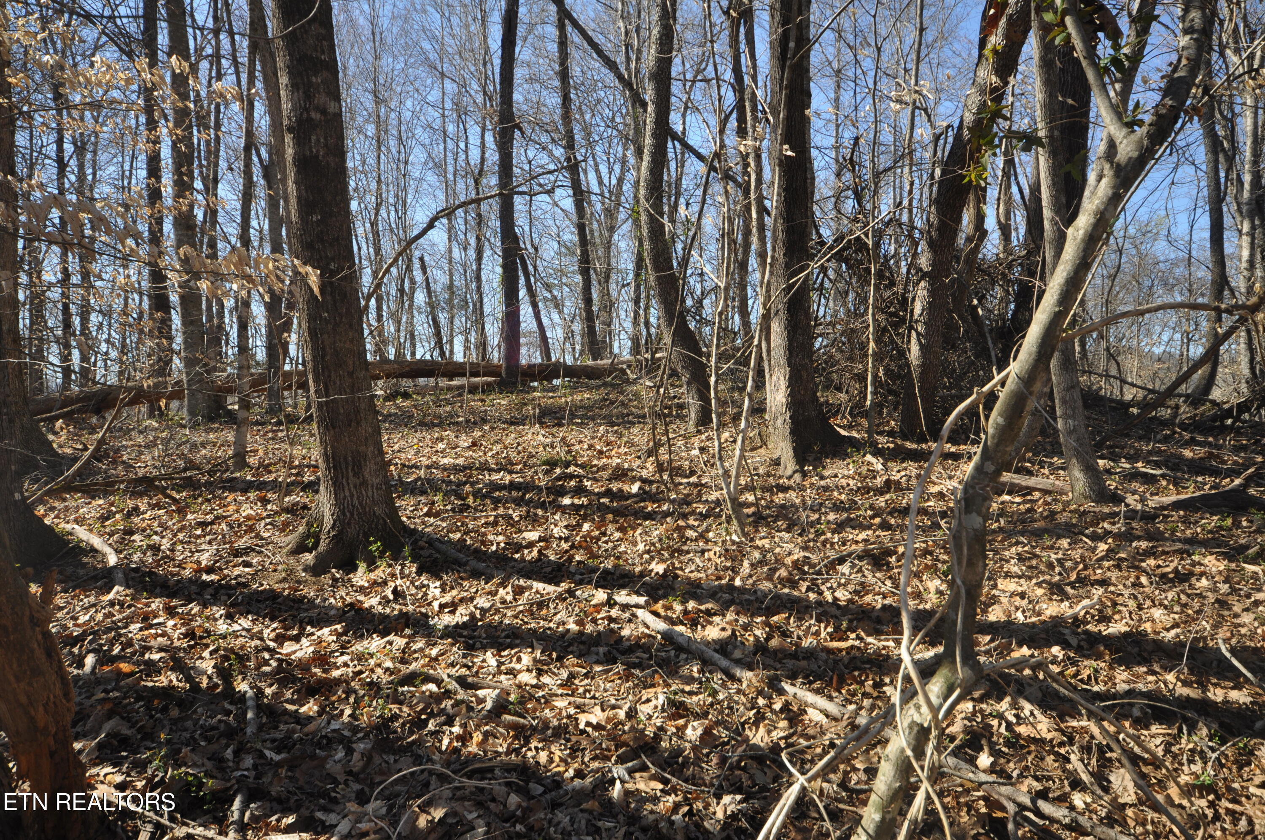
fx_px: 842
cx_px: 632
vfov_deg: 53.0
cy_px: 420
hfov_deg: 73.8
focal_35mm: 24
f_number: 7.1
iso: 200
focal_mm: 16
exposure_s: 1/200
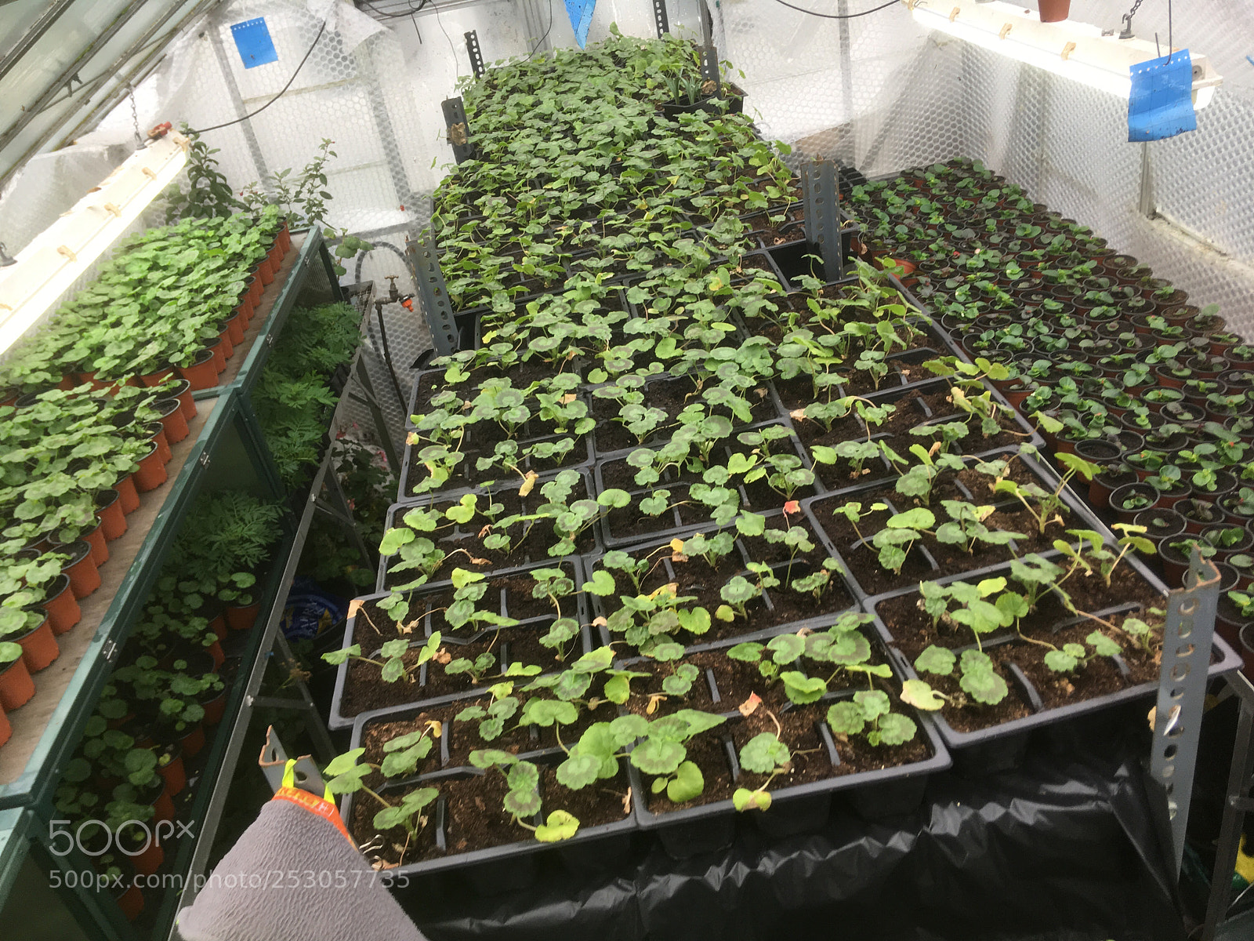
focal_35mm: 29
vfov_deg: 48.2
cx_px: 627
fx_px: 1051
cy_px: 470
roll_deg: +11.3
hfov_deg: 61.7
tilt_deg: -30.4
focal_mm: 4.15
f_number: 2.2
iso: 32
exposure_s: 1/50
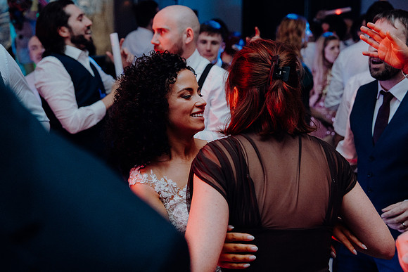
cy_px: 136
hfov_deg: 41.1
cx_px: 204
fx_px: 544
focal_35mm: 48
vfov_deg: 28.1
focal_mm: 48
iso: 2500
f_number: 3.5
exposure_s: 1/160
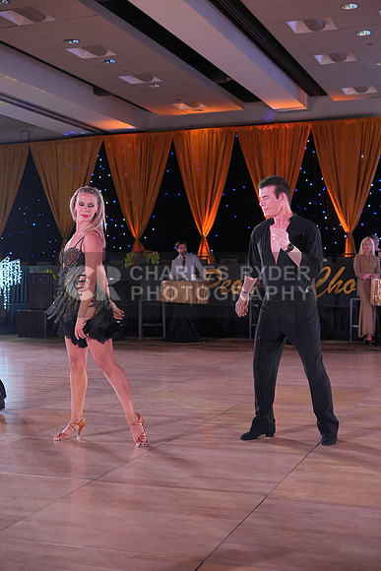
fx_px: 793
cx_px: 190
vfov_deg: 39.6
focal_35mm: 50
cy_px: 286
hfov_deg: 27.0
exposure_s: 1/400
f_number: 4
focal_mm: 50
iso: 1600
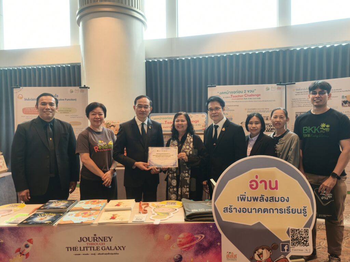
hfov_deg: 71.6
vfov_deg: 56.8
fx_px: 243
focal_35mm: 24
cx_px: 175
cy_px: 131
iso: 369
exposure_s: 1/400
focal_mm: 7
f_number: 1.57
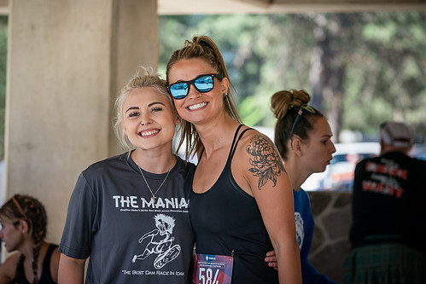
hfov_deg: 12.4
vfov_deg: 8.3
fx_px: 1953
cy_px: 125
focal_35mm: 165
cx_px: 193
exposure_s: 1/500
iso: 500
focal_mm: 142
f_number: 4
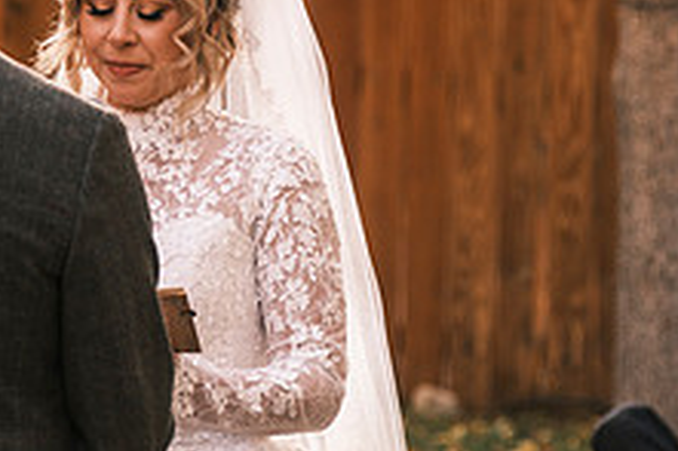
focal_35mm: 331
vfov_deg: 4.1
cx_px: 175
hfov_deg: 6.2
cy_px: 149
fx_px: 6229
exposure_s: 1/500
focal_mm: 83.8
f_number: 3.2
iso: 400
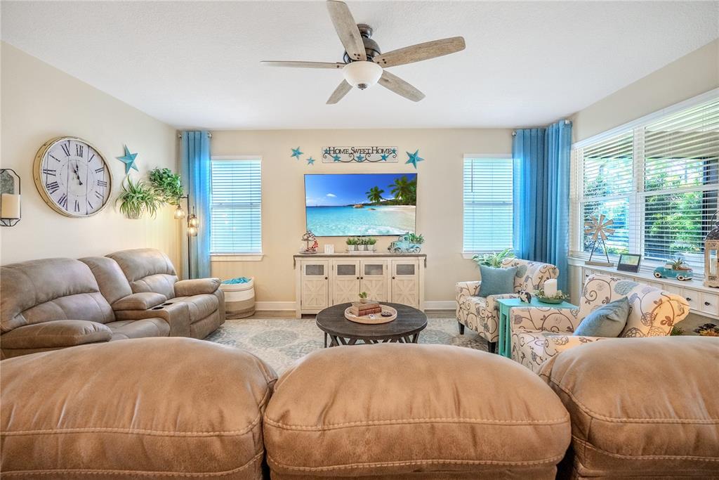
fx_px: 280
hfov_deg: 104.2
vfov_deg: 81.2
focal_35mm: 14
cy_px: 240
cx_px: 360
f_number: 6.3
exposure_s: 1/125
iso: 200
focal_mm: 14
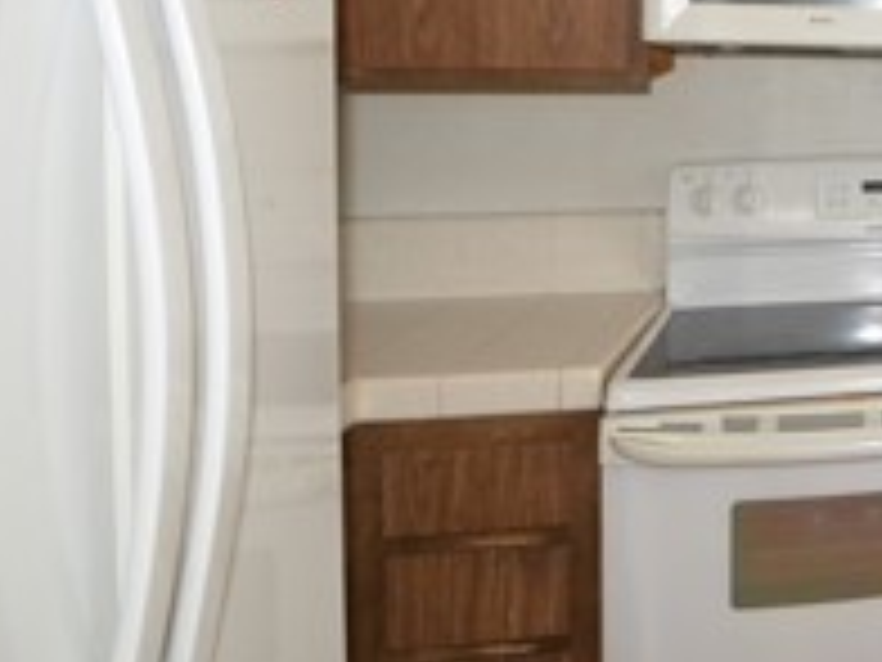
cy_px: 113
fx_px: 1198
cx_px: 1318
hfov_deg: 27.7
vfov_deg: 30.0
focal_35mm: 47
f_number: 5.6
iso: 200
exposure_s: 1/125
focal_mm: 10
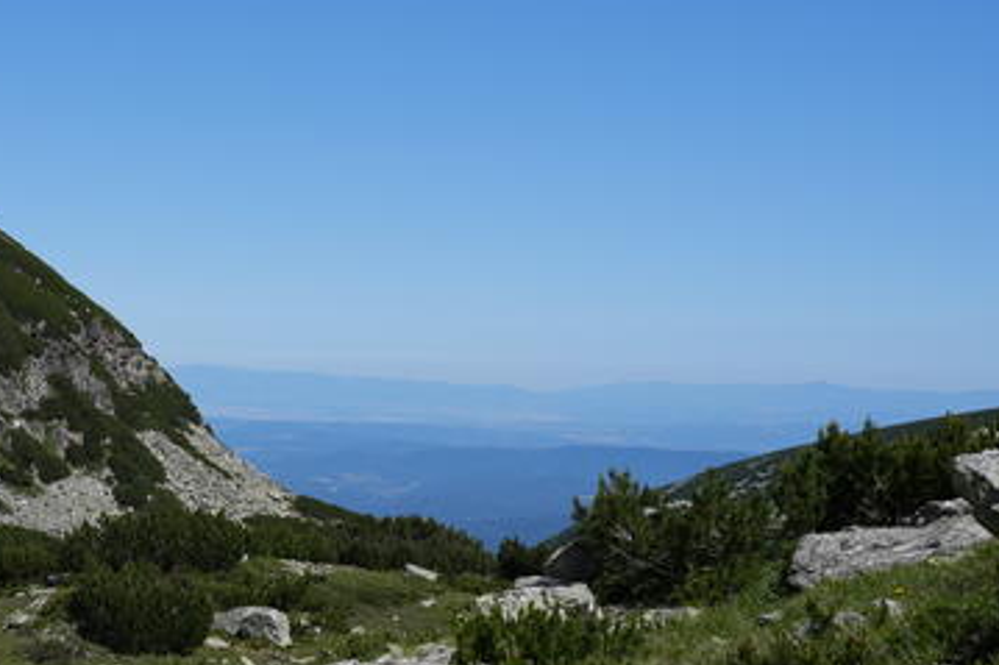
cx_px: -86
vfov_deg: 17.5
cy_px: 369
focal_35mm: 78
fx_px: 2163
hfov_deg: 24.4
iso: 100
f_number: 8
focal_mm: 35
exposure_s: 1/400
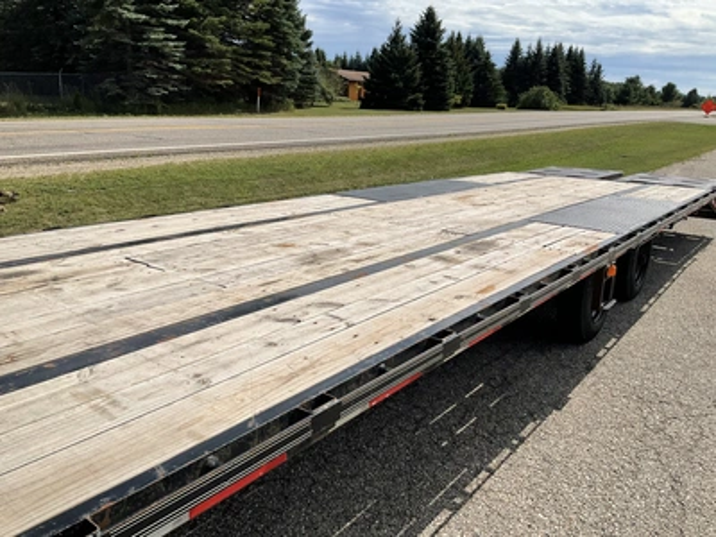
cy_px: 268
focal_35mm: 29
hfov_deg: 61.7
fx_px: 600
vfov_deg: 48.2
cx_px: 358
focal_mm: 3
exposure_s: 1/3788
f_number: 1.8
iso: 25
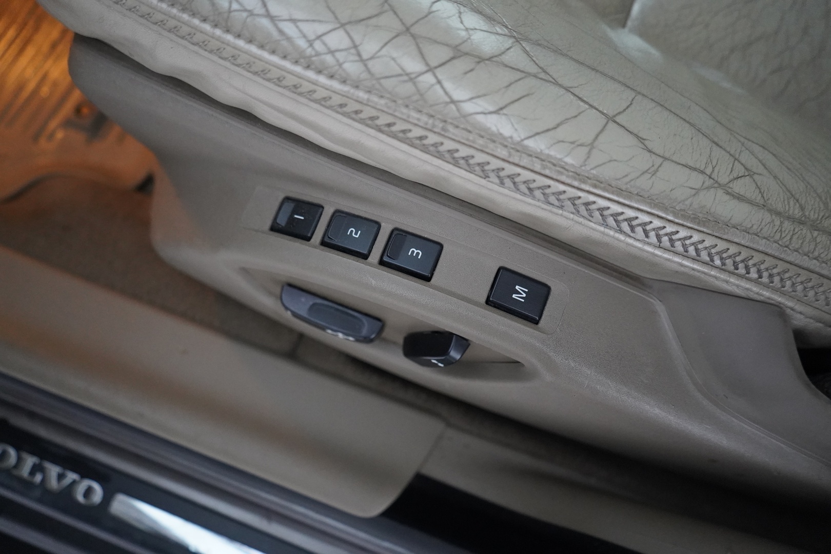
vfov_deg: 46.4
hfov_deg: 65.5
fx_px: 646
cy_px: 277
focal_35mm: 28
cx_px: 416
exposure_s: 1/60
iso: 8000
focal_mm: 28
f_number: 3.5
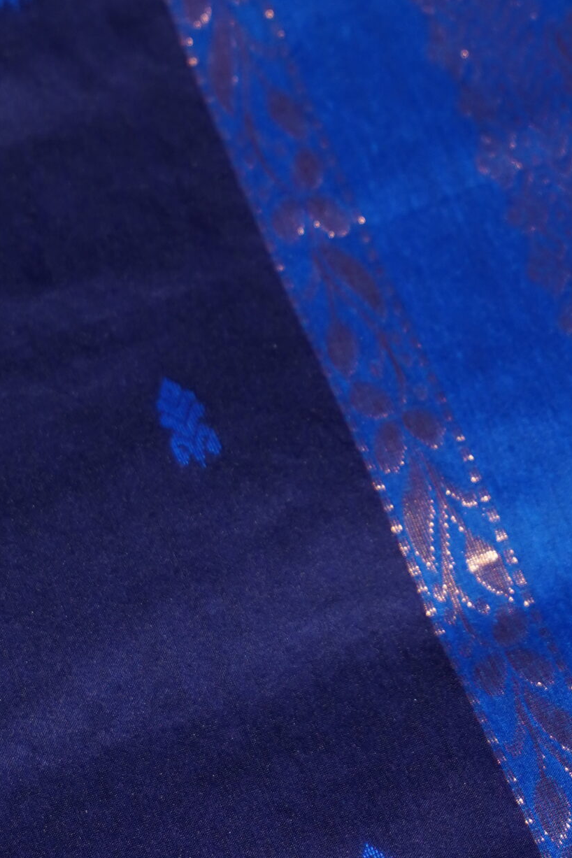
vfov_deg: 9.4
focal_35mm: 219
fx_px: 5219
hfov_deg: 6.3
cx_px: 416
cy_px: 503
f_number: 2.8
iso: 500
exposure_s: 1/200
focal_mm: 70
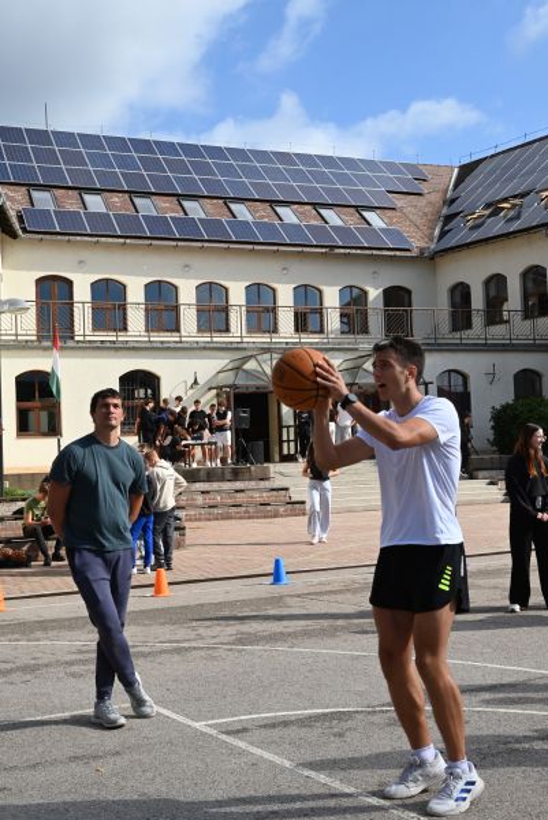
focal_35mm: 46
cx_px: 274
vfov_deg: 42.7
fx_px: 1048
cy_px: 410
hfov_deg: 29.3
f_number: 18
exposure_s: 1/1250
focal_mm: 46
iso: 1600
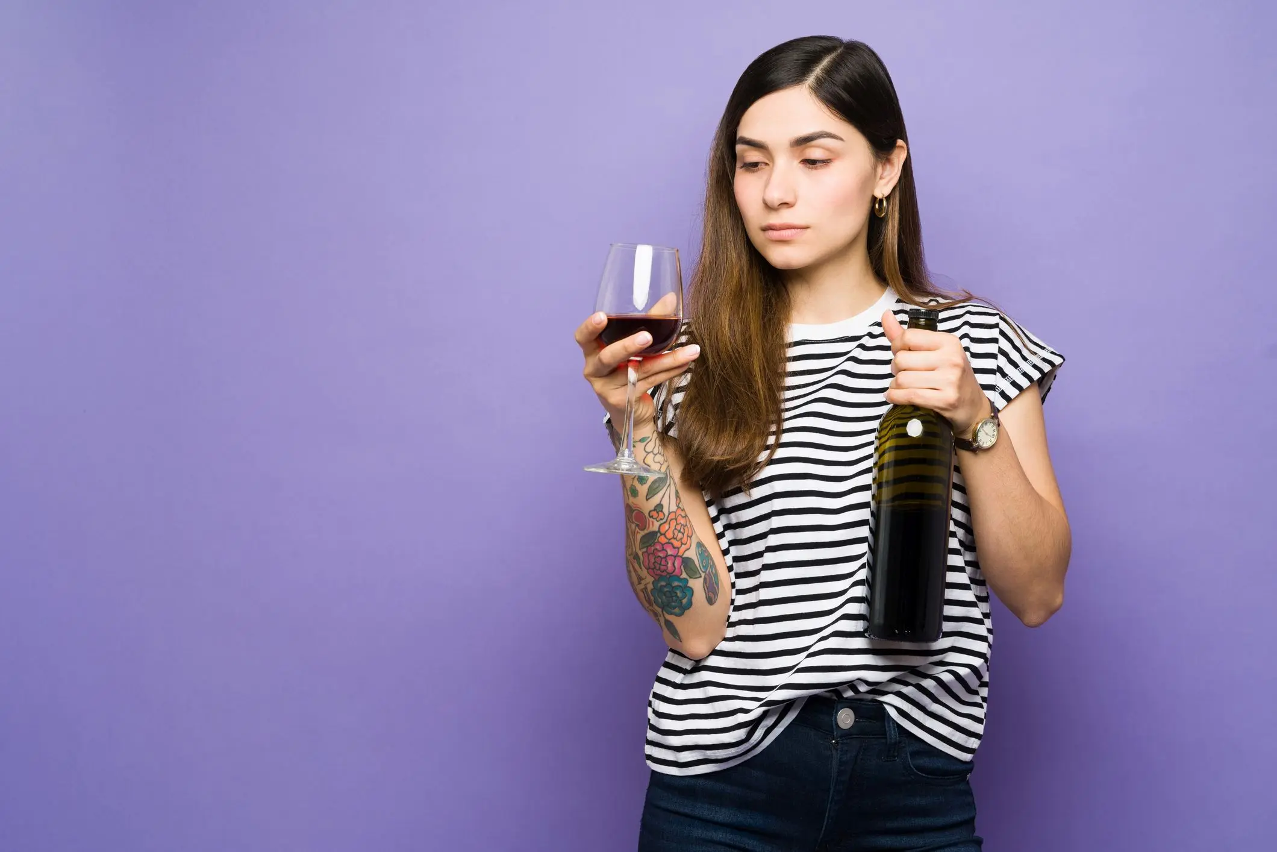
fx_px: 2270
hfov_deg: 31.4
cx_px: 638
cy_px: 426
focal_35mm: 64
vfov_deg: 21.2
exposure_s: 1/160
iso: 100
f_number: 7.1
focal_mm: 64
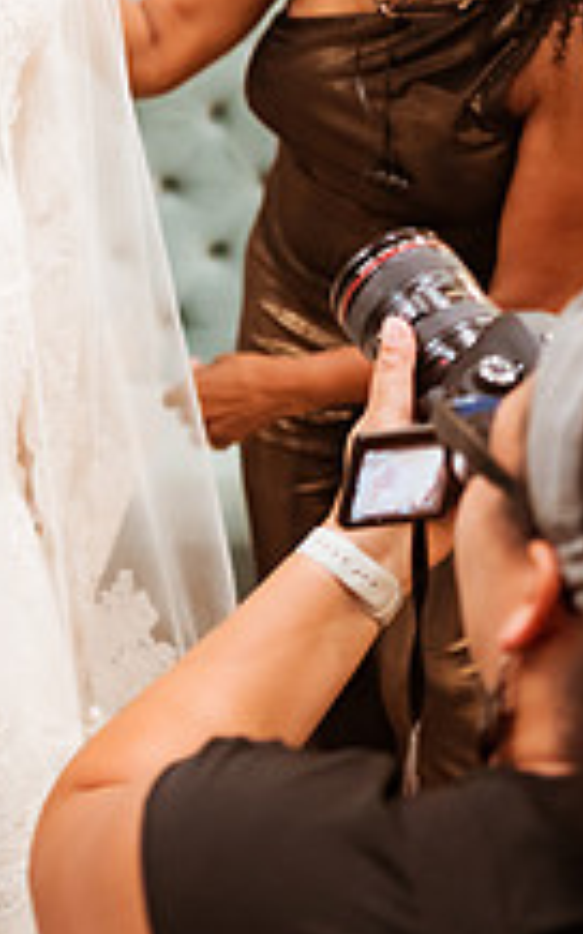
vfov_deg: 21.6
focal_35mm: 95
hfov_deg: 13.2
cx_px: -223
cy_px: 165
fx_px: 2418
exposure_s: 1/500
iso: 1250
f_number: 1.8
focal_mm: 35
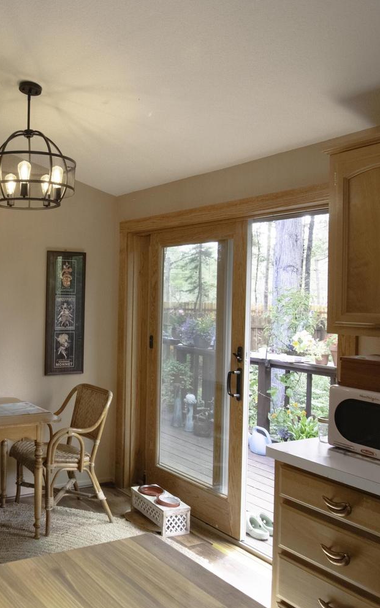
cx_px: 23
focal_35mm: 31
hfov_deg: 37.6
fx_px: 510
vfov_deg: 61.6
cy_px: 301
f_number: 8
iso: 2200
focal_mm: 13
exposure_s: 1/400
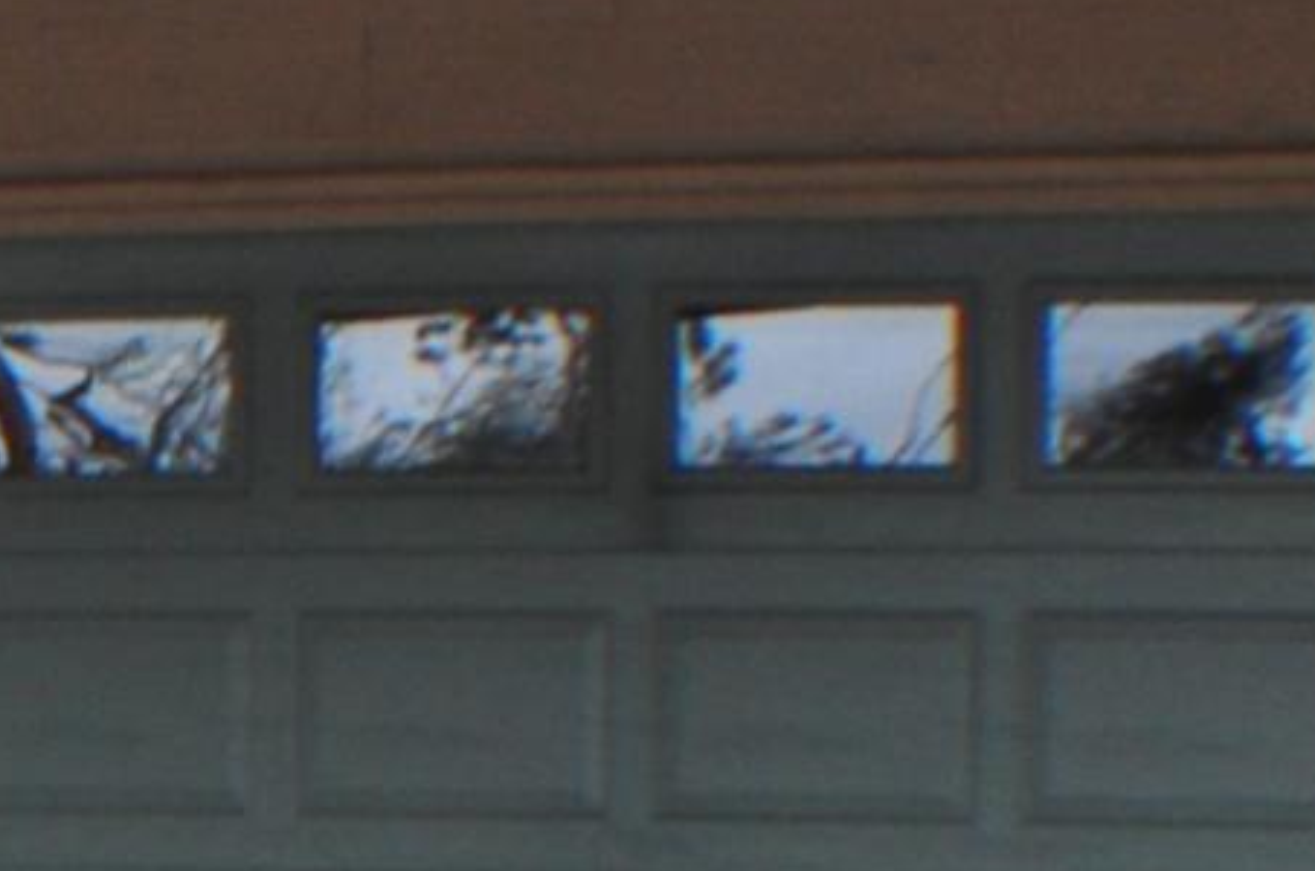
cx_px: -1161
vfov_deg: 7.5
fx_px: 6525
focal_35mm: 179
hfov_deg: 10.7
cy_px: 1144
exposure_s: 1/125
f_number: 9
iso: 320
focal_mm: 18
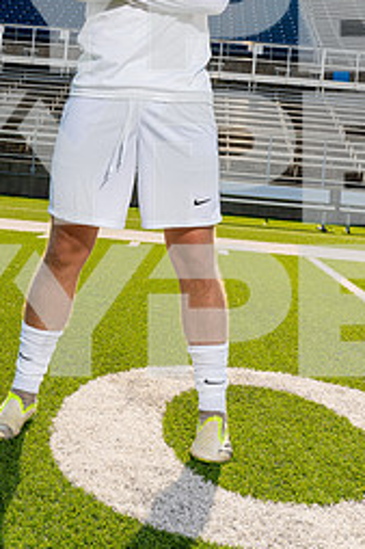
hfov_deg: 21.8
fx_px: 944
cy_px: 160
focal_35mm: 62
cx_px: 127
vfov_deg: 32.0
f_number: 10
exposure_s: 1/250
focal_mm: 35
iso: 320
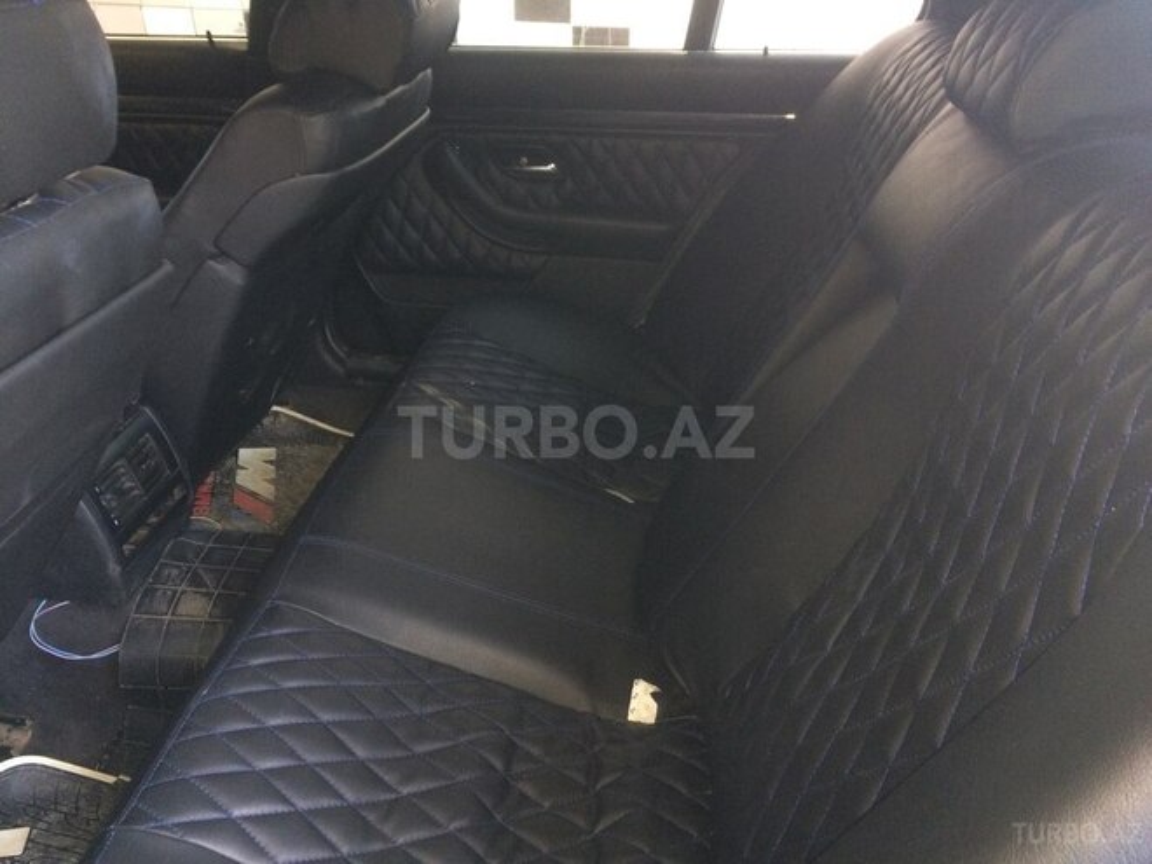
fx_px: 965
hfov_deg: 61.7
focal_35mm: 29
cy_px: 432
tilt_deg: -29.1
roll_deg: +1.2
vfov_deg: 48.2
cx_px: 576
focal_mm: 4.15
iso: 160
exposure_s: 1/17
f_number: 2.2
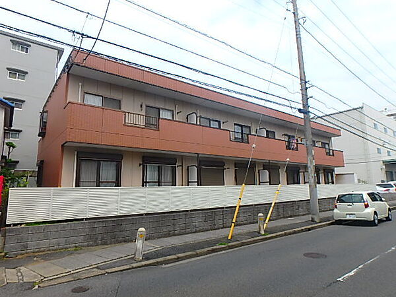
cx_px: 198
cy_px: 148
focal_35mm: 21
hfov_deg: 79.0
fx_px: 240
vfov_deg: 63.4
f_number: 6
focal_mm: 3.7
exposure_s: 1/400
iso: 125
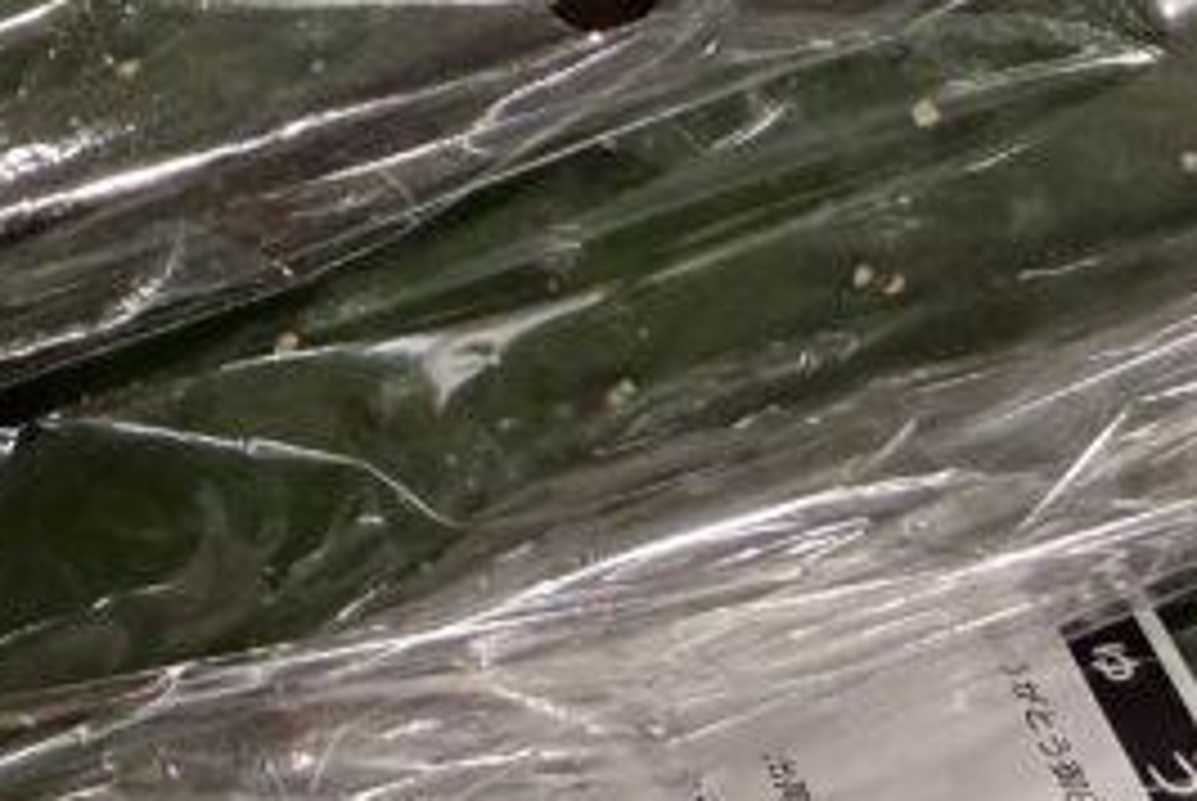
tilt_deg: -55.7
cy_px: -770
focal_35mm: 90
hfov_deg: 20.5
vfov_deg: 13.3
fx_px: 2996
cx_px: -392
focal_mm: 2.22
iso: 320
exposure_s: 1/120
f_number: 2.2
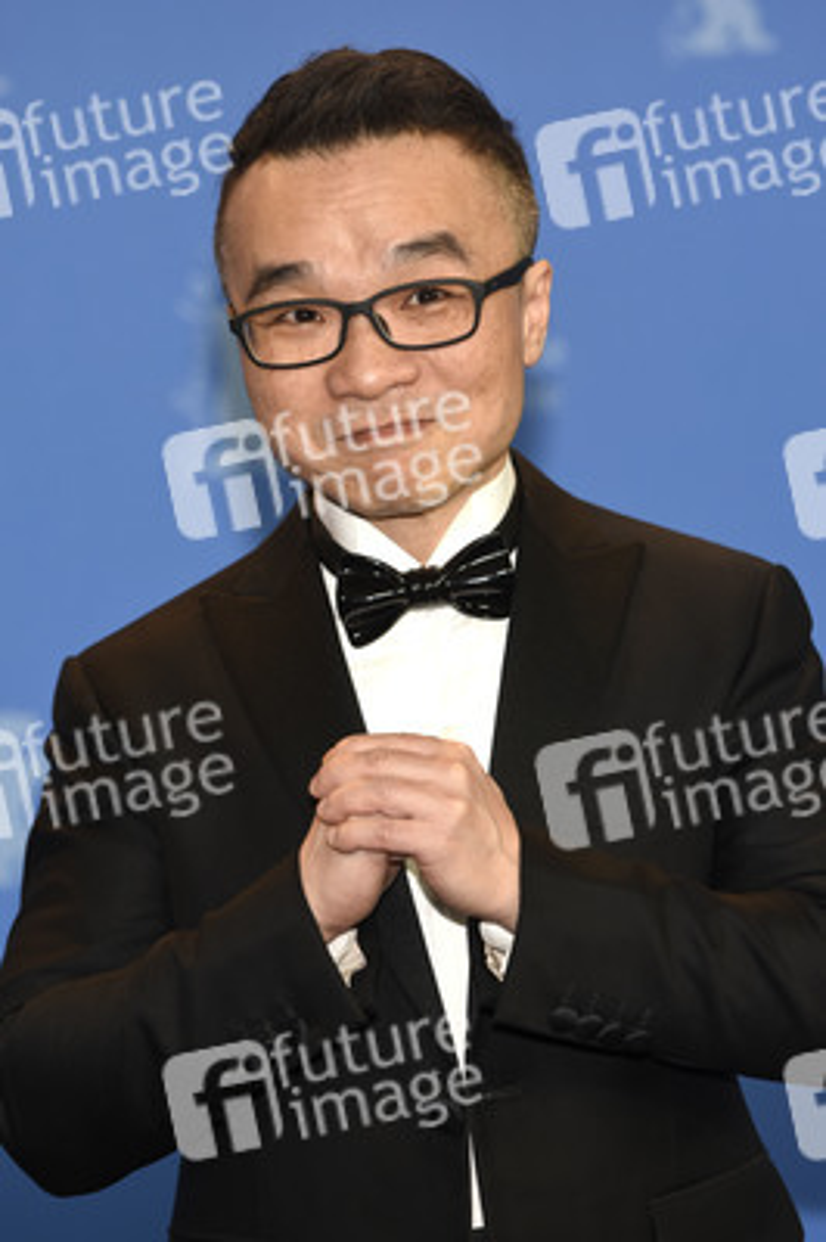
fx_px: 6981
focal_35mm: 202
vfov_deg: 10.2
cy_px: 621
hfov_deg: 6.8
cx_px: 413
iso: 640
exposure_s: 1/400
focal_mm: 135
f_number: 3.5
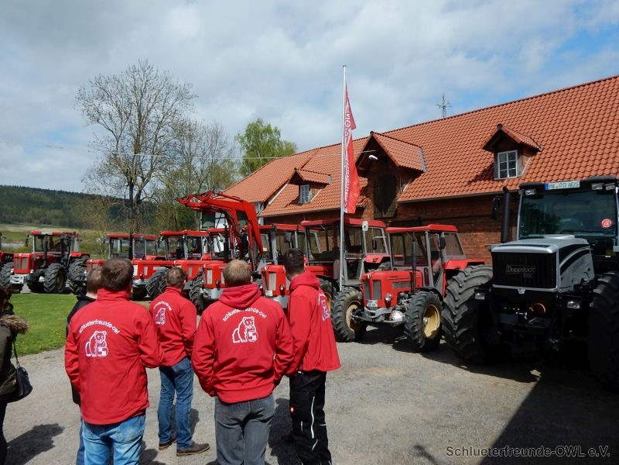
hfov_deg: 69.4
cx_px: 310
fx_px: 447
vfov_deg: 54.9
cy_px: 232
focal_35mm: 25
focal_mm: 4.5
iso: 125
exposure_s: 1/2000
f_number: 3.7
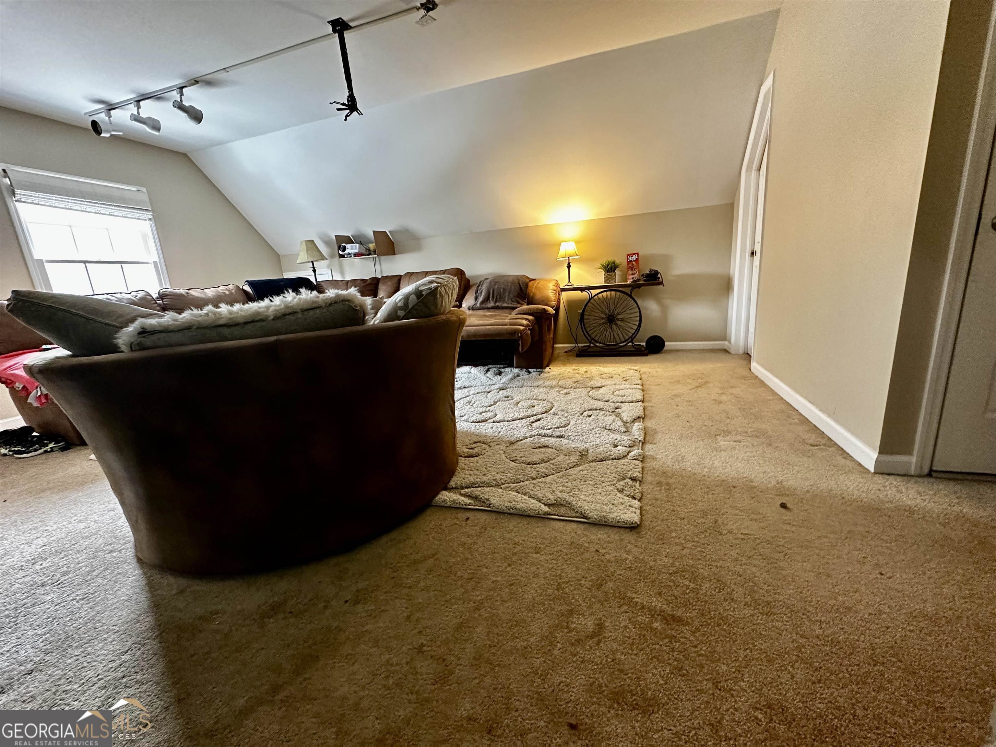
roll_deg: +4.1
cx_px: 498
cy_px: 374
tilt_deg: -13.5
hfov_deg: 102.1
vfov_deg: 85.7
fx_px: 403
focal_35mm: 14
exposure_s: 1/60
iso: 640
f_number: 2.2
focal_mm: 2.22
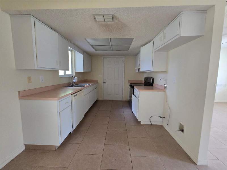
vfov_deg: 89.9
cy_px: 85
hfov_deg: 106.2
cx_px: 114
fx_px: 85
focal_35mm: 13
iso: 320
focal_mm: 2.2
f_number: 2.2
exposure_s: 1/60
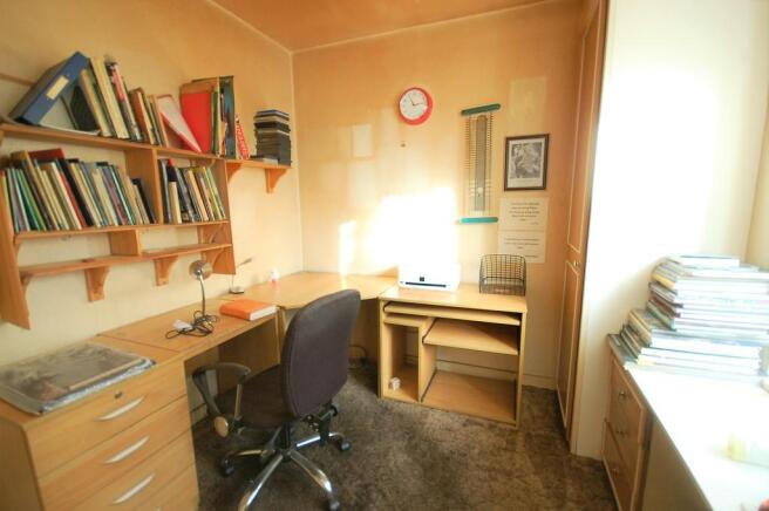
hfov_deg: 100.4
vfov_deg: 77.2
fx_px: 320
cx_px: 384
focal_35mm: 15
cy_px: 256
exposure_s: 1/60
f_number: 4
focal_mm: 10
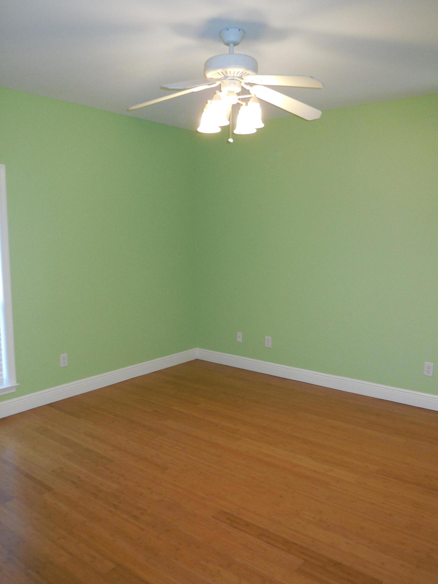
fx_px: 506
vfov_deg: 60.0
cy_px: 292
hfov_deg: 46.8
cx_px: 219
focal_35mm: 30
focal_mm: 5.3
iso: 280
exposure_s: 1/25
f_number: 3.2
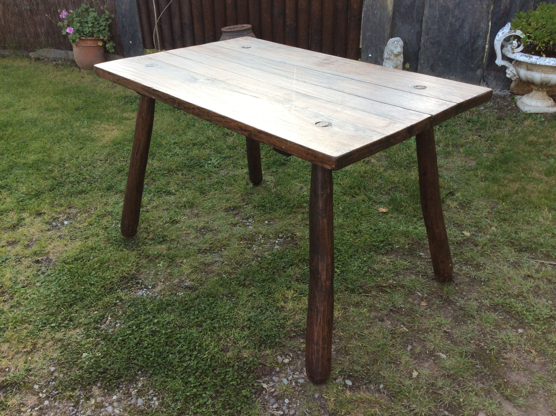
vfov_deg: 44.1
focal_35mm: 32
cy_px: 208
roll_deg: +2.5
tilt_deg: -31.8
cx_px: 278
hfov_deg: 56.9
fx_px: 513
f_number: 2.4
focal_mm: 3.3
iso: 32
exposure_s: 1/118
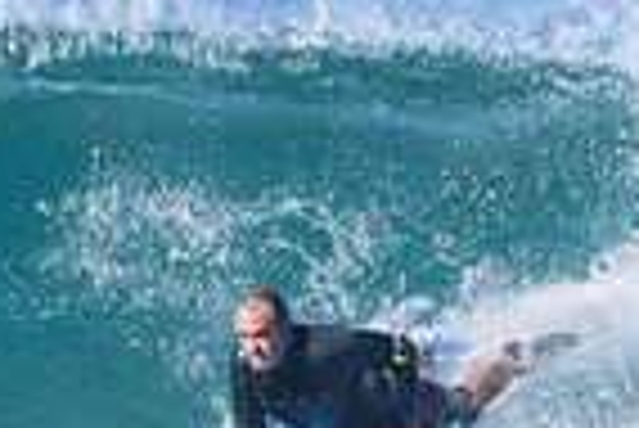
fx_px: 60802
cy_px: 536
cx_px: 334
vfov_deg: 0.4
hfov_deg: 0.6
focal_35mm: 3422
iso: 360
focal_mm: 500
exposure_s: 1/2000
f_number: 5.6
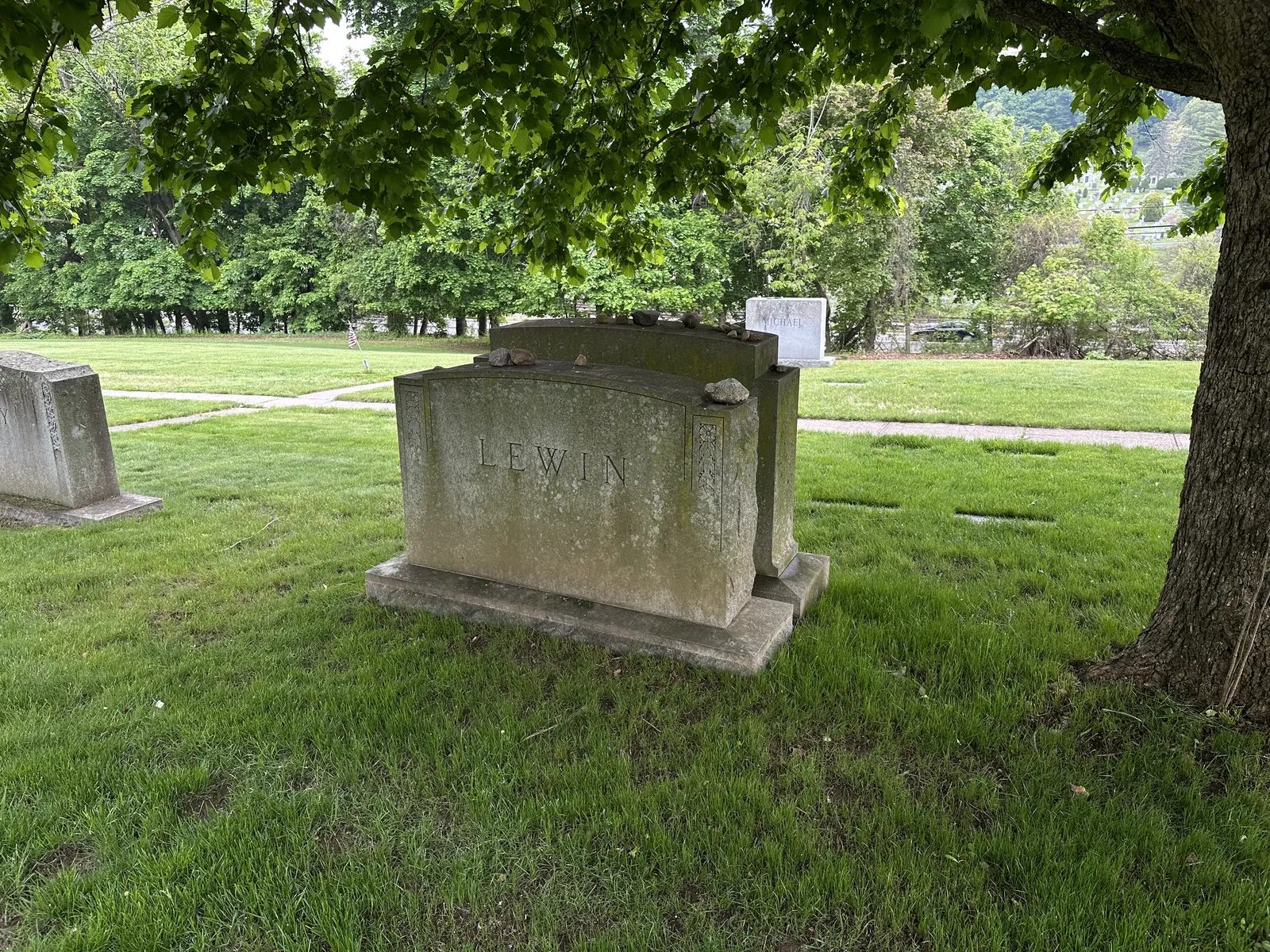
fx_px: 881
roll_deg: -0.1
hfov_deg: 71.6
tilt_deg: -17.4
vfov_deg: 56.8
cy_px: 476
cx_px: 635
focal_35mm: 24
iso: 64
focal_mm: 6.86
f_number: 1.78
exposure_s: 1/193
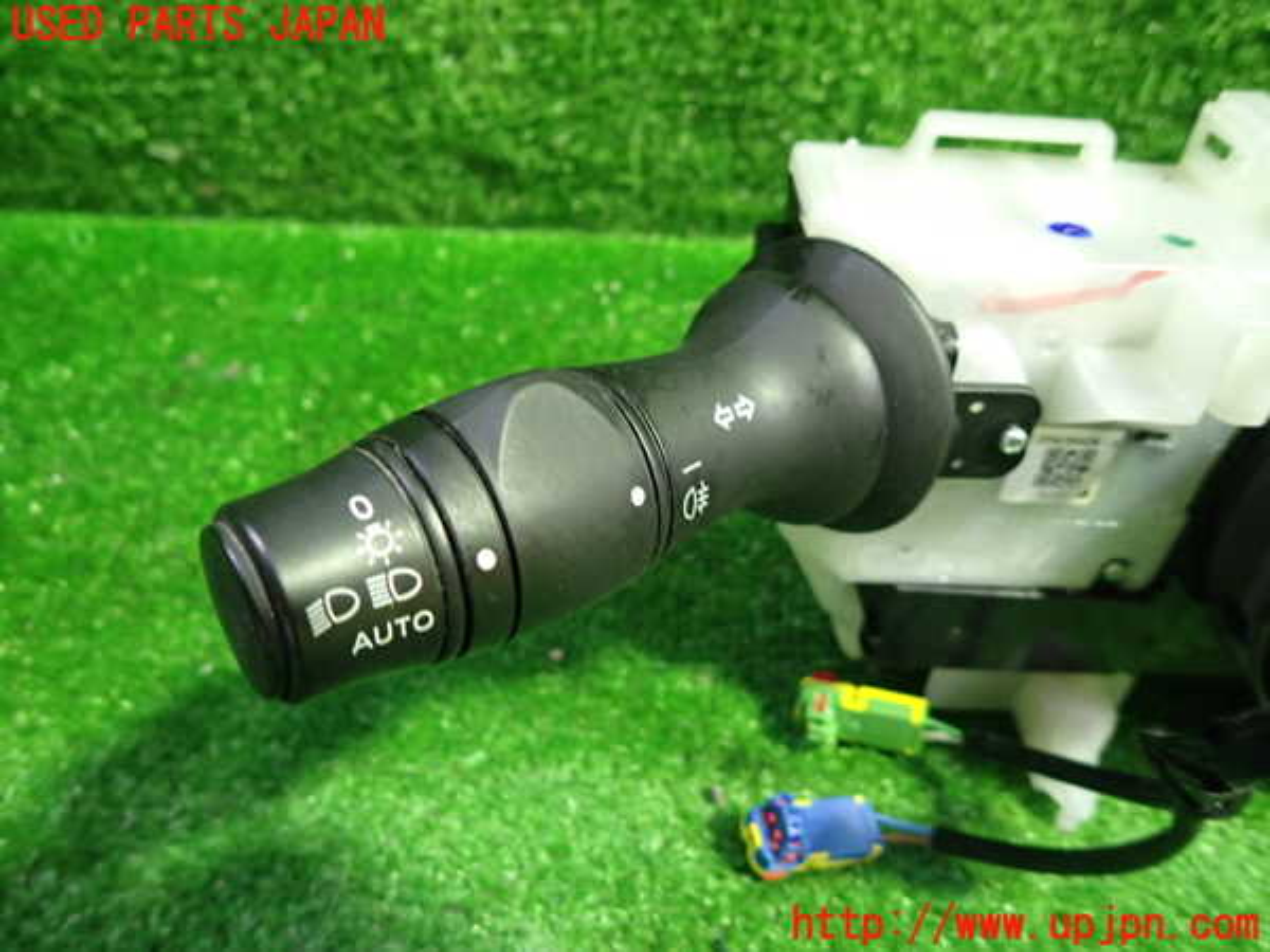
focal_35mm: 25
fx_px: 917
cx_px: 635
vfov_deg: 54.9
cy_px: 476
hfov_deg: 69.4
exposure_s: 1/30
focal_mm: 4.5
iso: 400
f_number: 2
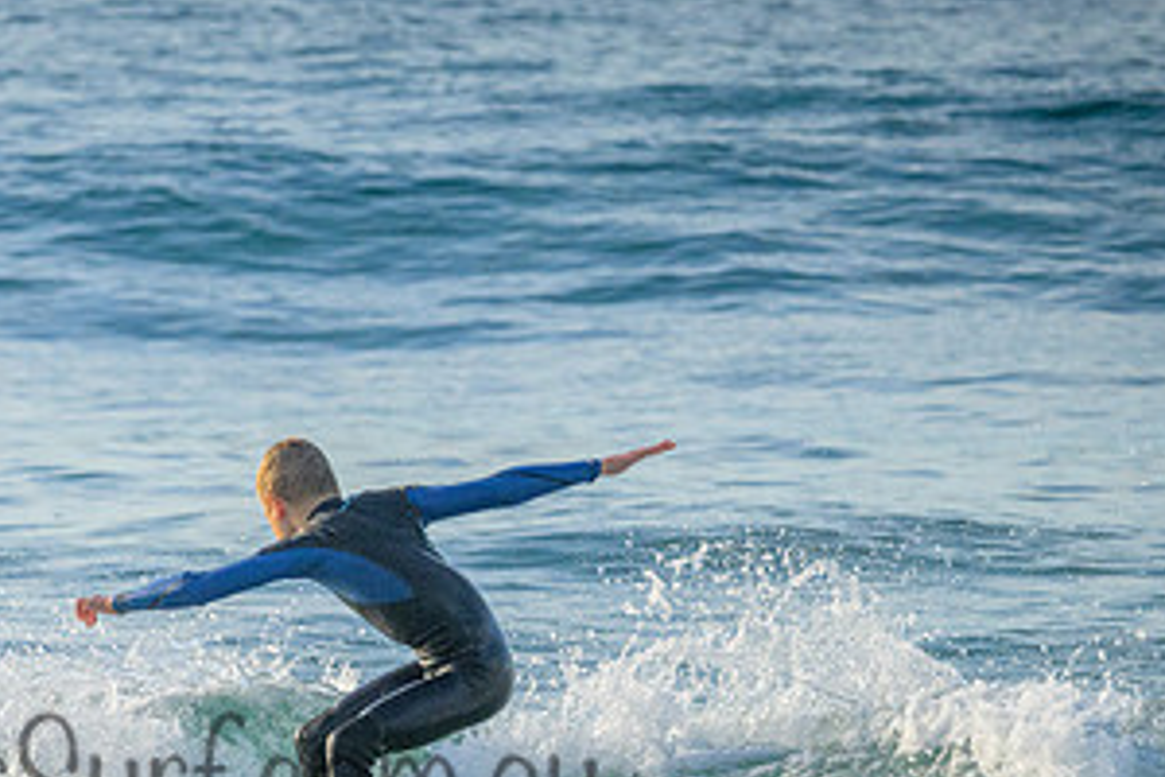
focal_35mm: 890
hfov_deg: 2.3
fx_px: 28799
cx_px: 186
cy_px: 740
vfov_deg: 1.5
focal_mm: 460
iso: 2500
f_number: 11
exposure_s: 1/2000
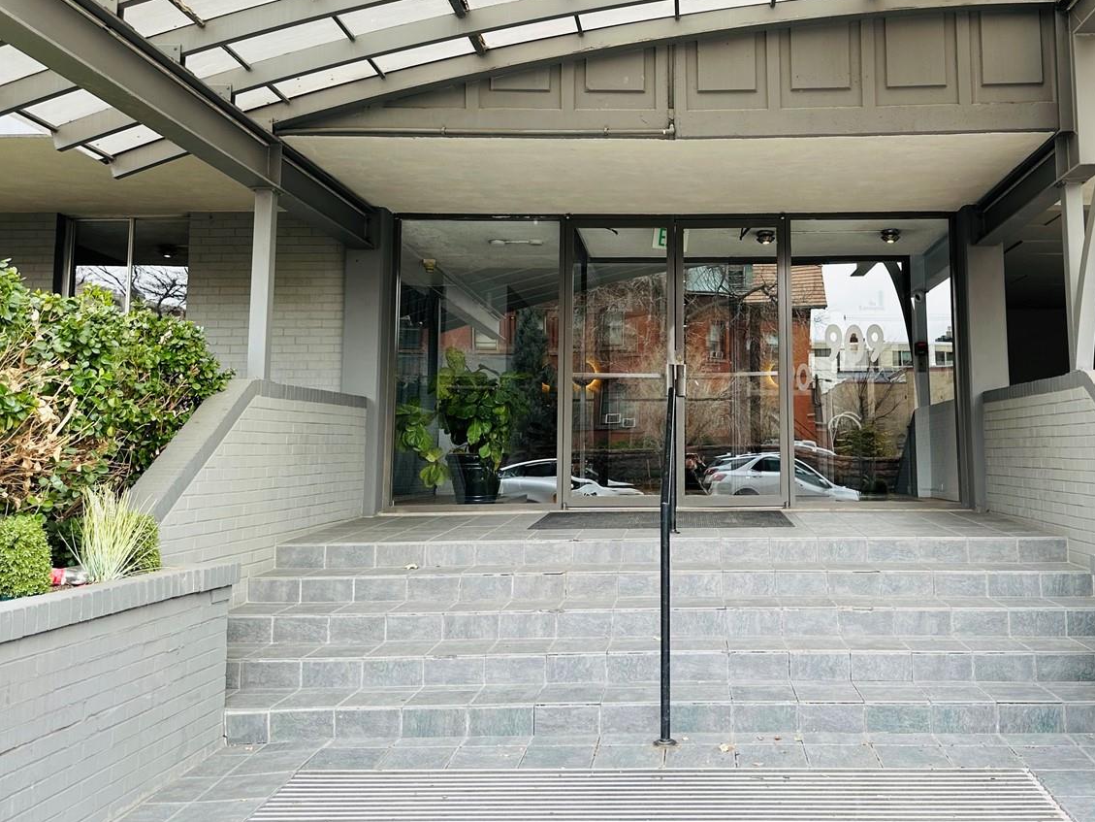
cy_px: 313
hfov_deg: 53.4
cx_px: 682
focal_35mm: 34
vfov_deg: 41.5
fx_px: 1076
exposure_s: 1/151
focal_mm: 6.86
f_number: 1.78
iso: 64
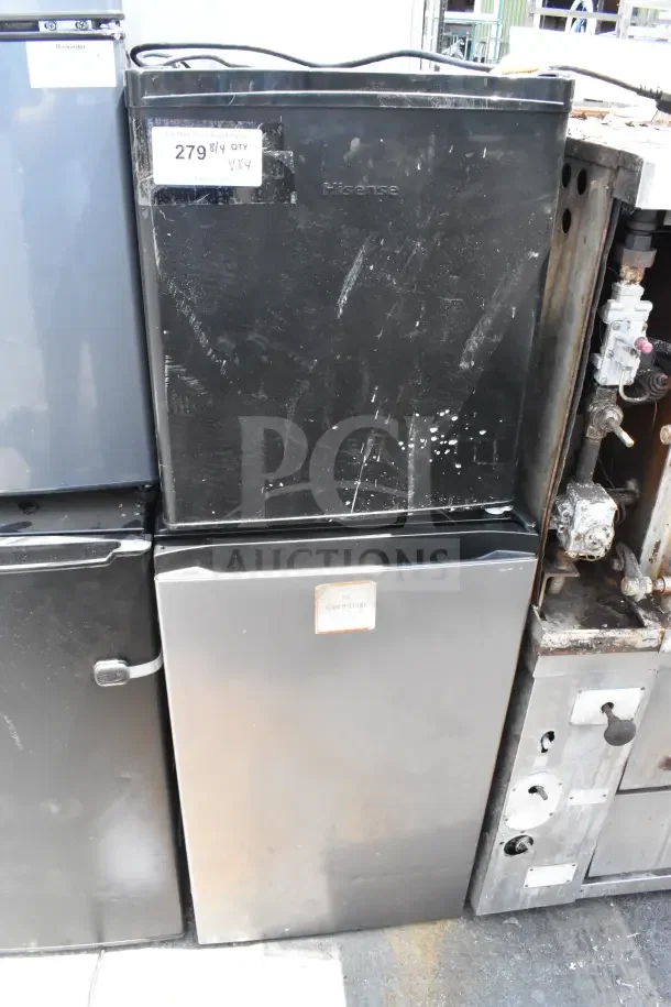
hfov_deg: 47.9
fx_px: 755
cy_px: 504
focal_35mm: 27
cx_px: 336
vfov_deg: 67.4
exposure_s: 1/640
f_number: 13
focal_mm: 18
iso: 6400
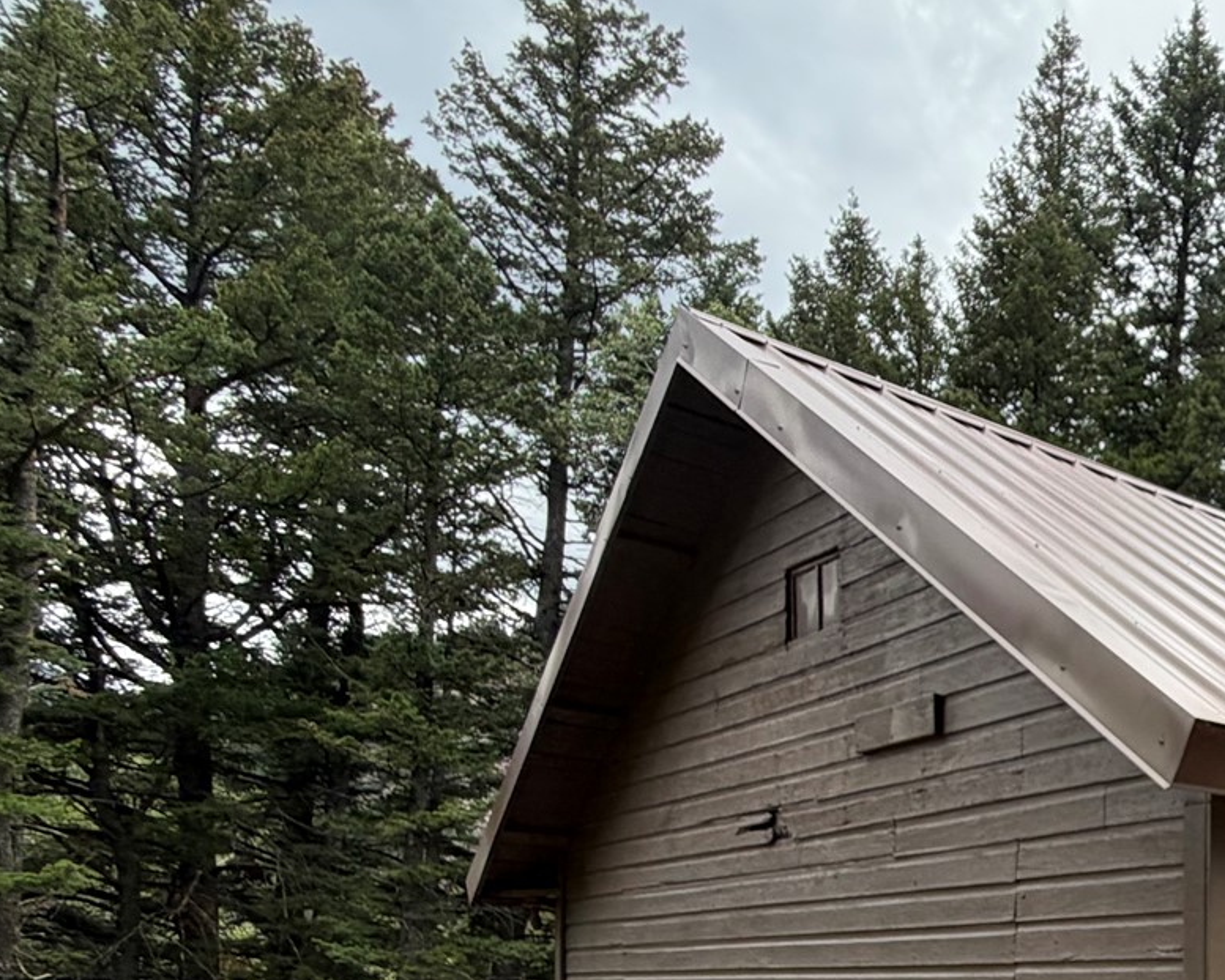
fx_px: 1306
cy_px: 1002
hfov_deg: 36.4
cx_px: 1529
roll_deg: +0.4
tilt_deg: -1.7
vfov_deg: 36.6
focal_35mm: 36
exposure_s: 1/180
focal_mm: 2.22
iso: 64
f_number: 2.2
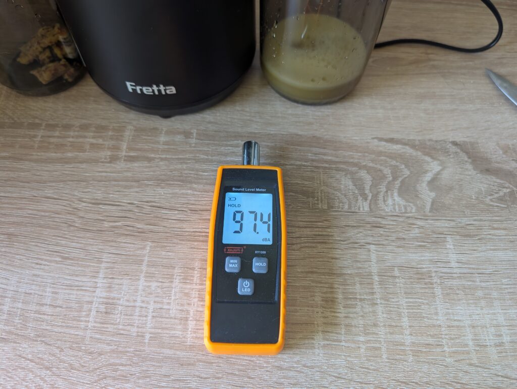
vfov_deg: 56.9
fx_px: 359
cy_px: 194
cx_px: 258
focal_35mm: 24
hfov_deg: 71.5
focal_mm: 6.9
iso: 90
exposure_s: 1/30
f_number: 1.68
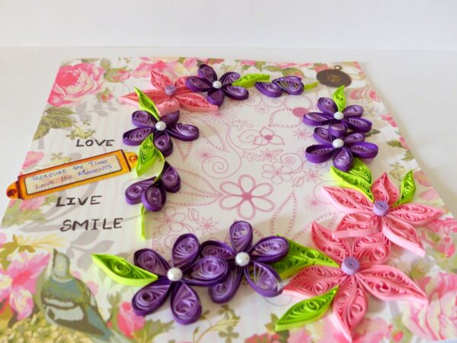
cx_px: 228
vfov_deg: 44.2
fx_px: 422
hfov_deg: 56.8
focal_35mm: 32
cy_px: 172
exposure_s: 1/60
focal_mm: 5.7
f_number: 2.8
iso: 200
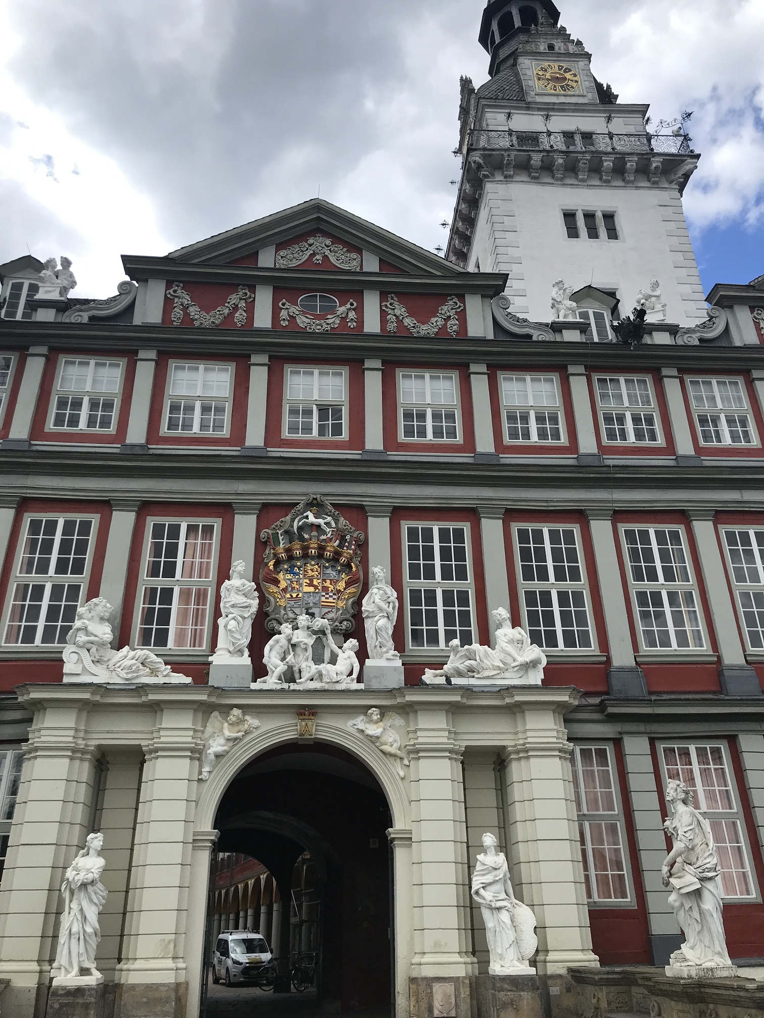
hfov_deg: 49.7
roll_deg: -0.4
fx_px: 824
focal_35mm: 28
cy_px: 509
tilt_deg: +29.0
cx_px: 382
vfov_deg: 63.4
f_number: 1.8
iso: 20
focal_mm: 3.99
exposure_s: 1/1842
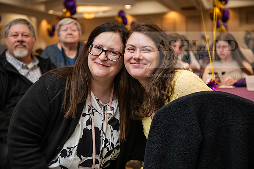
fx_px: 423
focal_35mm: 60
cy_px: 84
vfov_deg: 22.6
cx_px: 127
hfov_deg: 33.4
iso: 2000
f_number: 3.5
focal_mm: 60
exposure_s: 1/200
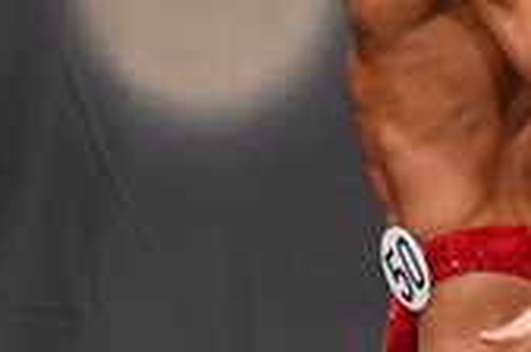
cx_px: 448
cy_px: 308
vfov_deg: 1.3
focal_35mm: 1033
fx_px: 15208
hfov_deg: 2.0
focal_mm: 150
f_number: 5.6
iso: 6400
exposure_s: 1/400
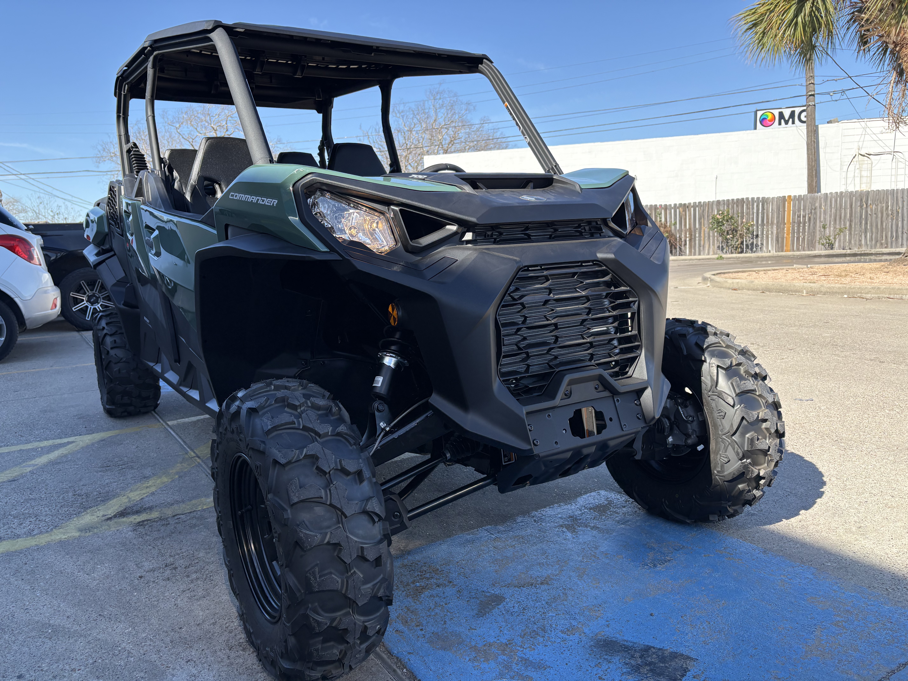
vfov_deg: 53.1
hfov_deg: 67.3
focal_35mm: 26
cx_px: 454
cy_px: 340
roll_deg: +2.3
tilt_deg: -8.2
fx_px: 682
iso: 50
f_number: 1.6
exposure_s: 1/1393
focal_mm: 5.96
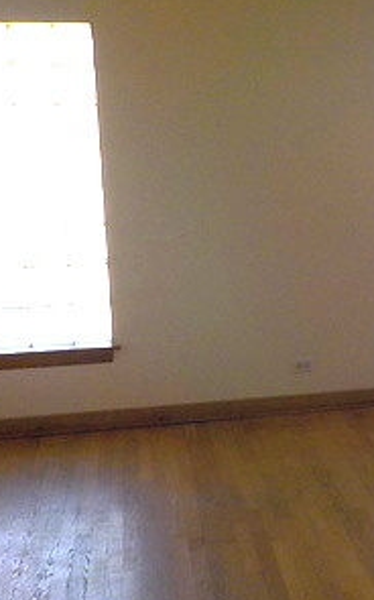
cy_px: 317
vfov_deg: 29.8
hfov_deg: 17.4
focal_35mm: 69
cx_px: 522
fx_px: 1127
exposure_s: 1/160
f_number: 3.3
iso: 125
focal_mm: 4.1
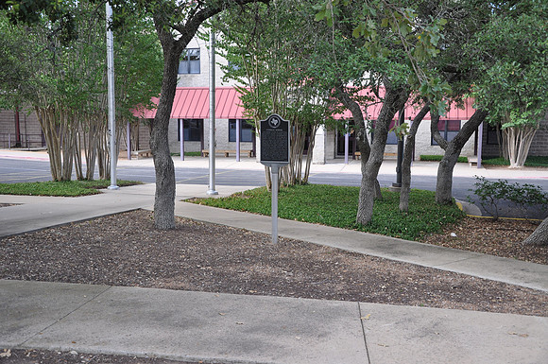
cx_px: 274
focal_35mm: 39
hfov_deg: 49.6
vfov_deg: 34.1
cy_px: 182
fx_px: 593
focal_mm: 26
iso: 400
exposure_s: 1/80
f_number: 4.5
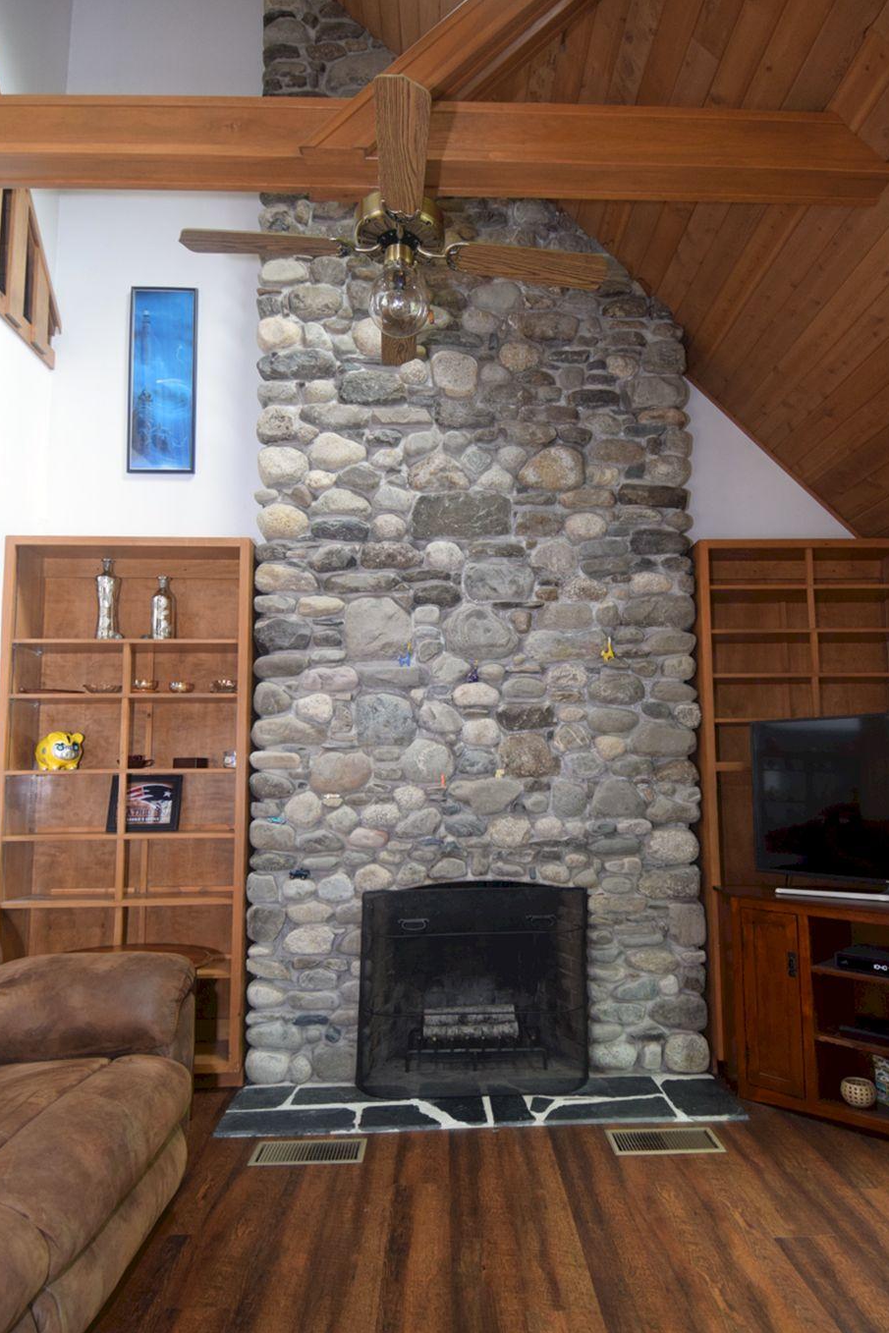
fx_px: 798
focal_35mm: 22
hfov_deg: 58.2
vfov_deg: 79.6
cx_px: 481
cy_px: 719
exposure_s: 1/60
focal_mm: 13
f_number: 4
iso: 1000
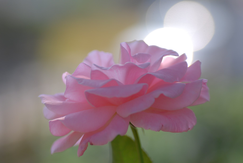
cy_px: 82
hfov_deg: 15.2
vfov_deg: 10.2
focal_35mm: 135
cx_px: 122
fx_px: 912
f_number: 3.2
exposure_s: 1/500
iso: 100
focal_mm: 90
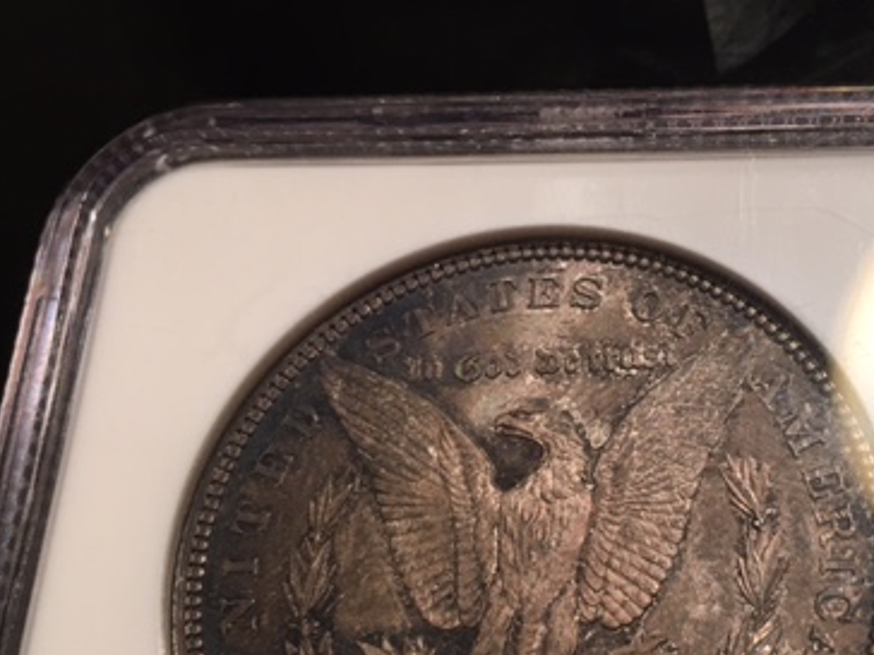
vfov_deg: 28.4
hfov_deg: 36.6
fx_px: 1288
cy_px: 432
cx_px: 663
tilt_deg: -67.4
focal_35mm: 51
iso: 40
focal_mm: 4.15
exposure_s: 1/30
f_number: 2.2
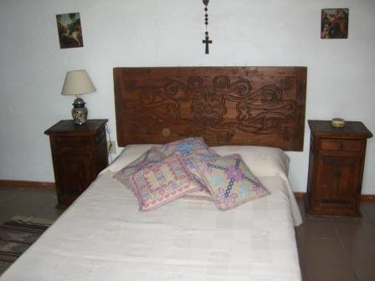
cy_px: 140
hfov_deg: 49.0
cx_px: 188
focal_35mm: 38
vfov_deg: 37.7
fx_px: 412
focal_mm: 6.2
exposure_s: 1/60
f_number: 2.7
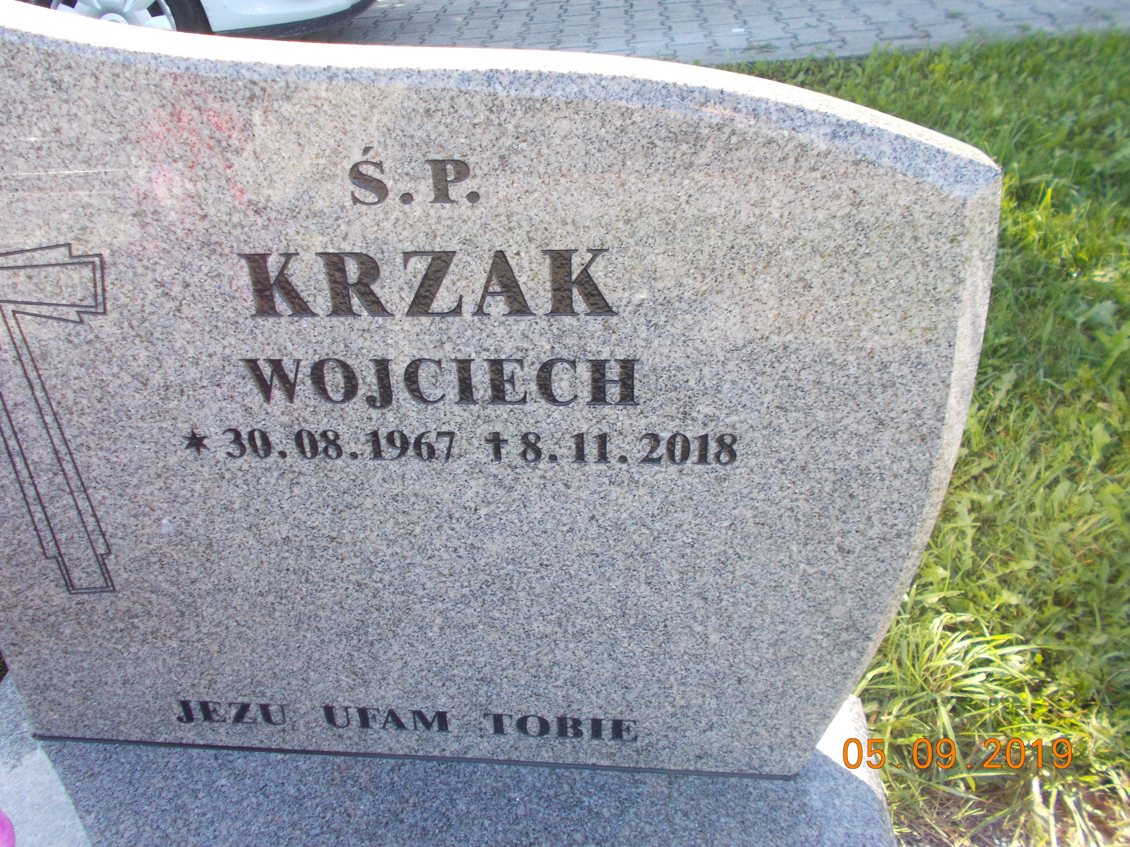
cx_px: 506
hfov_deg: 61.5
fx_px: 947
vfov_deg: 48.2
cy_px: 393
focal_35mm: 29
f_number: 3.2
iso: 80
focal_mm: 4.6
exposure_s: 1/100
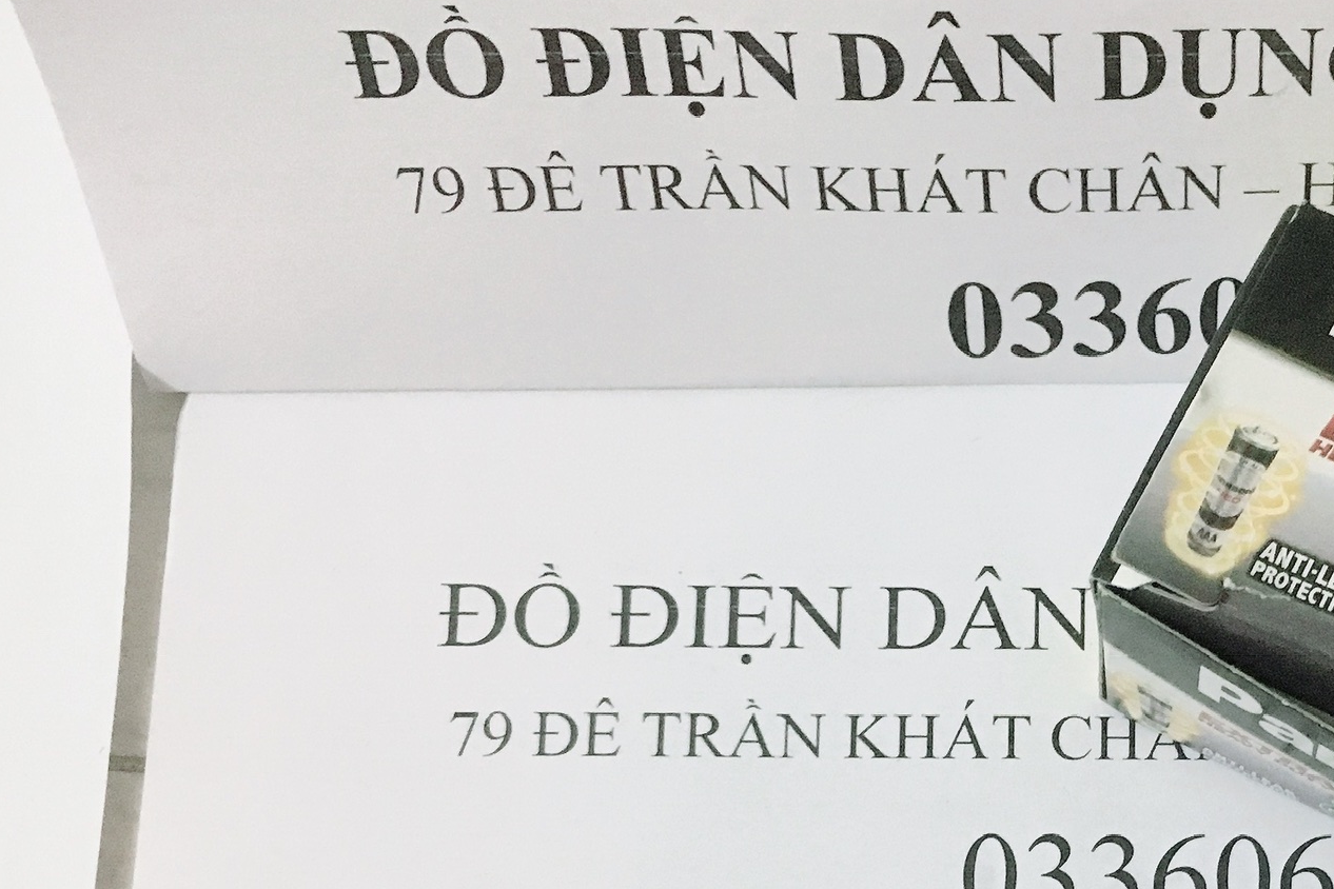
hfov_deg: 31.5
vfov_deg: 21.5
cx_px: 1170
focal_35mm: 61
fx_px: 2260
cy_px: 890
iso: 200
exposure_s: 1/25
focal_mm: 4.15
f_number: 2.2
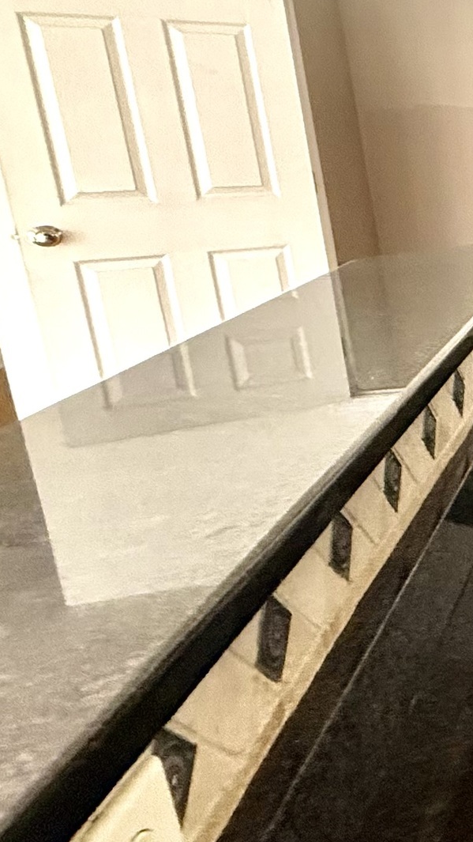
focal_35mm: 44
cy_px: 323
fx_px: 981
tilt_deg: -11.8
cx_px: 1149
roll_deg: -1.0
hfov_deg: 14.9
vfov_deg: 46.0
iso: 320
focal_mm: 2.22
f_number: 2.2
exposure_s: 1/120
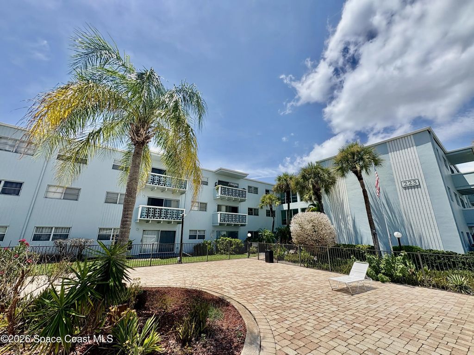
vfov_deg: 85.7
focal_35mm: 14
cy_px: 178
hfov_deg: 102.1
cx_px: 237
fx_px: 192
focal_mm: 2.22
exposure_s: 1/2146
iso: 40
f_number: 2.2
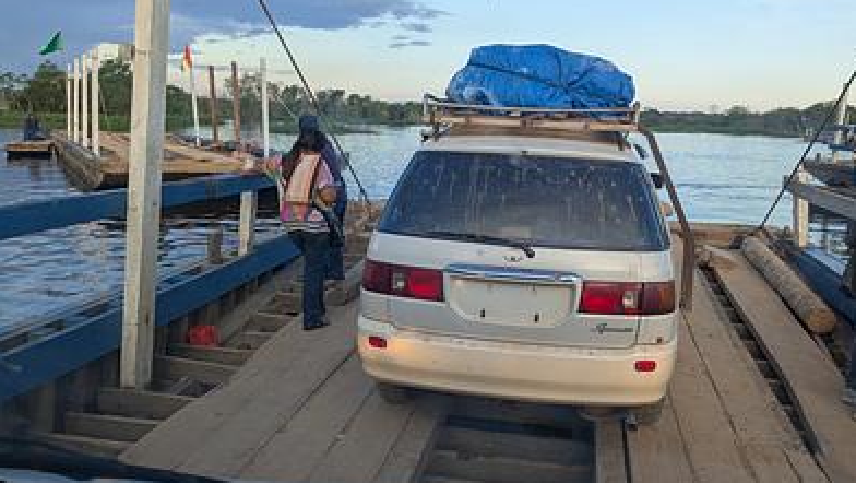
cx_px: 462
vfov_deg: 36.7
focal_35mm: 32
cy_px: 256
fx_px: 727
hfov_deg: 60.9
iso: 60
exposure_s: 1/557
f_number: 1.73
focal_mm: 4.38
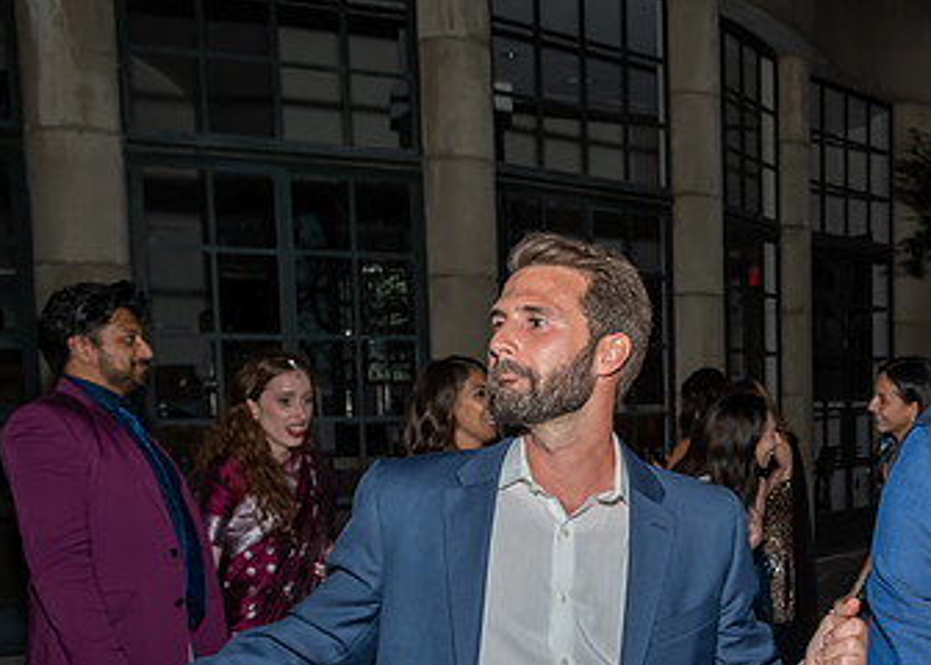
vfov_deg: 26.1
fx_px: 1401
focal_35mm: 53
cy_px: 555
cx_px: 827
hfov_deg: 34.8
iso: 500
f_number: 5.6
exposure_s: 1/250
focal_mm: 17
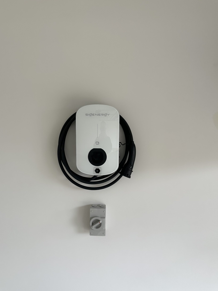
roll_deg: -0.8
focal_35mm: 25
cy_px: 143
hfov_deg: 54.9
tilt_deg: -4.9
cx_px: 106
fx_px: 210
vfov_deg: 69.4
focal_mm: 6.86
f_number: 1.78
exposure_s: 1/121
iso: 80
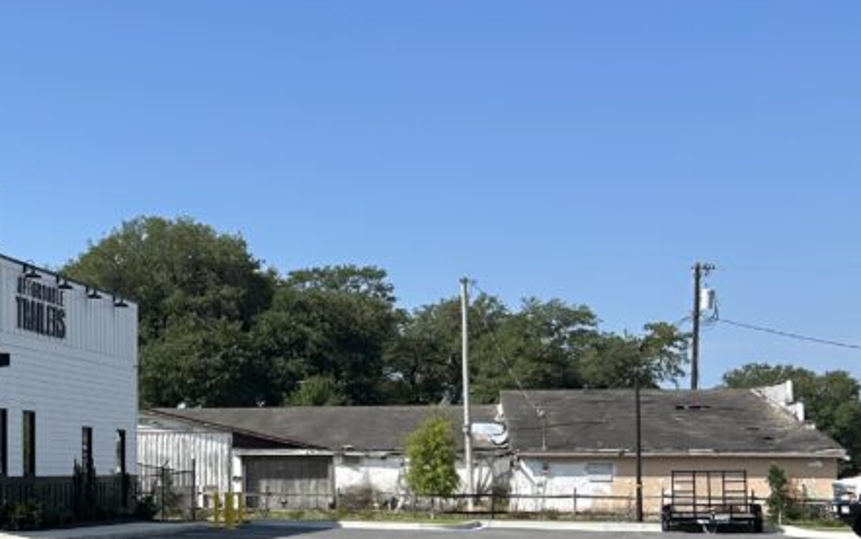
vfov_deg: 20.2
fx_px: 1502
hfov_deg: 28.4
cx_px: -137
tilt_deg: +1.5
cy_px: 412
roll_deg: -0.1
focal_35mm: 64
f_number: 1.5
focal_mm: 5.7
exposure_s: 1/3968
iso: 50
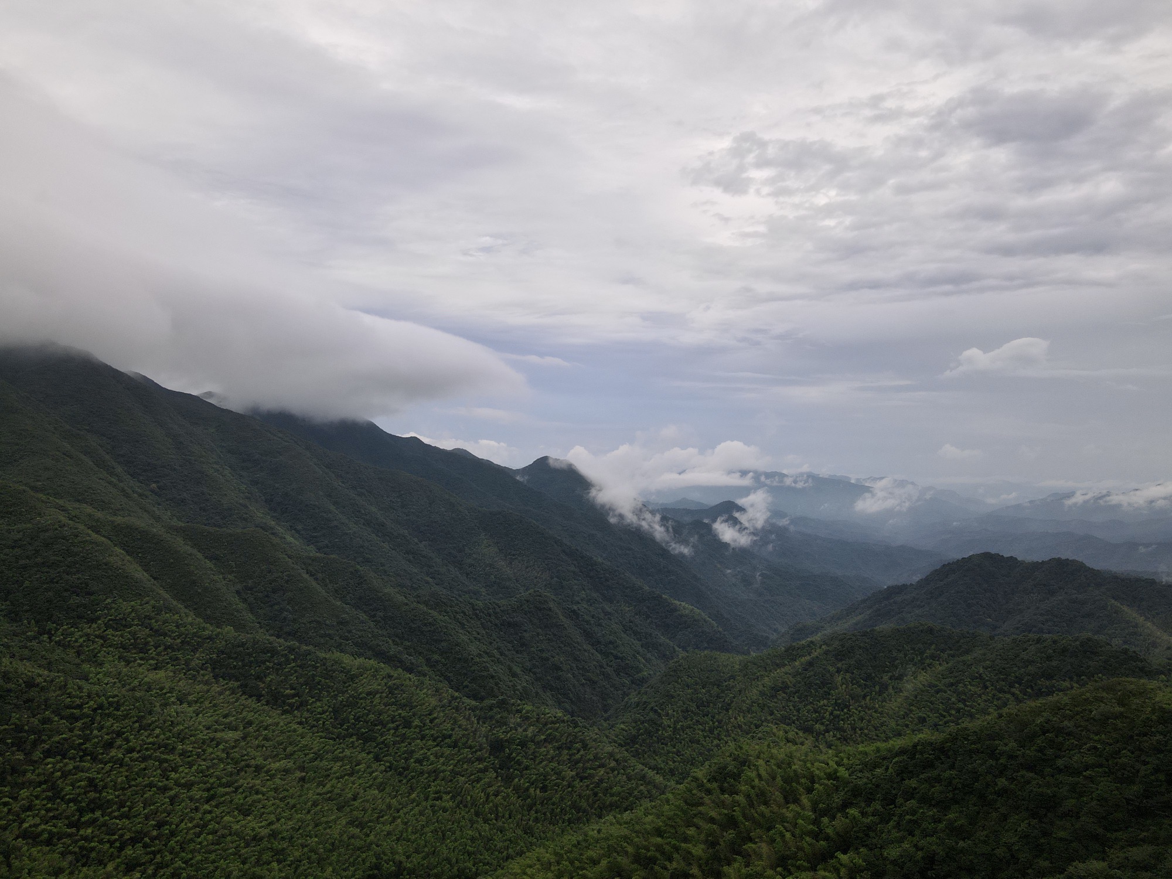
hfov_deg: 71.6
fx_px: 813
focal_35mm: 24
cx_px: 586
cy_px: 440
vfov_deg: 56.8
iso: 110
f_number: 2.8
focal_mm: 4.5
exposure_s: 1/15
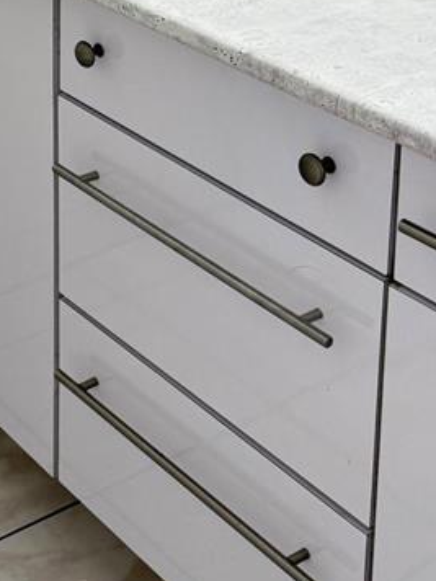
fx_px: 1360
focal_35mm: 81
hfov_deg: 17.3
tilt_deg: -11.1
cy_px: -219
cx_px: -106
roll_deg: -0.8
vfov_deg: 21.3
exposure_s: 1/228
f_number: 1.78
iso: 125
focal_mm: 6.76
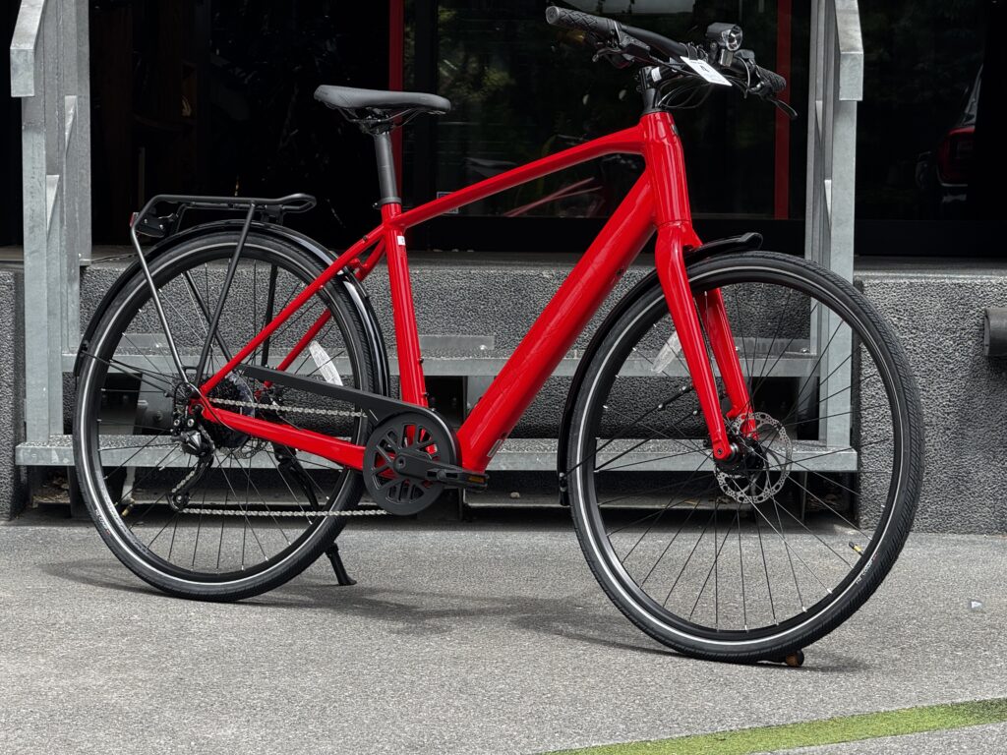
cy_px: 378
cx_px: 504
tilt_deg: -2.1
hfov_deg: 16.4
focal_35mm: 120
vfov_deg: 12.3
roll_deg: -0.4
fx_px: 3491
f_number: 2.8
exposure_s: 1/269
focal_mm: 15.66
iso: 50
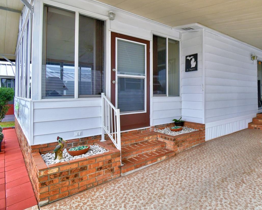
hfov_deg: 69.5
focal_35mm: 22
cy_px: 91
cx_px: 200
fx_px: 171
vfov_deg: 62.9
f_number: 9
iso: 400
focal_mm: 10
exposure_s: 1/125
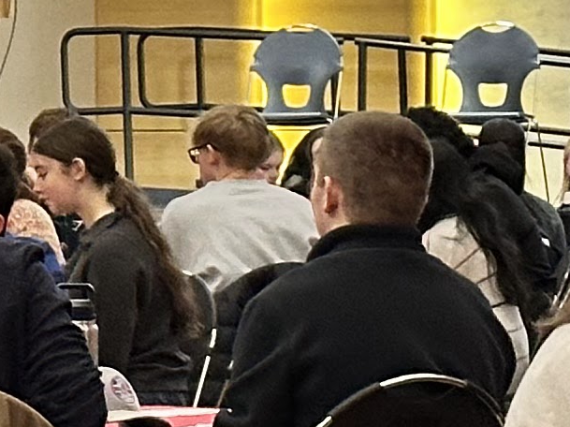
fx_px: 5233
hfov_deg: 6.2
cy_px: -30
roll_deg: +0.3
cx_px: -260
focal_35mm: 318
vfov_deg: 4.7
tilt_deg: +1.5
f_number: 1.78
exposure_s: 1/60
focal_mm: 6.86
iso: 250
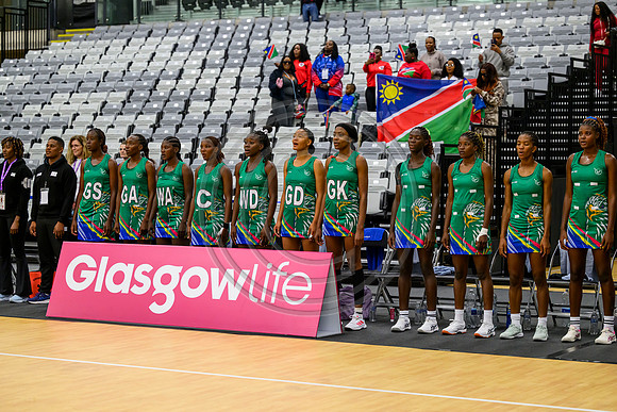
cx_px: 308
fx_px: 1423
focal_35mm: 83
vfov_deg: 16.5
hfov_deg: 24.5
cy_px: 206
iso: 4000
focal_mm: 83
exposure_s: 1/1000
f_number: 3.2
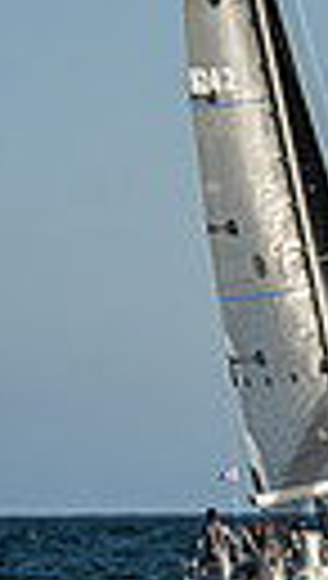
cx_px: 1247
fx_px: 7372
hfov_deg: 2.5
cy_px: 777
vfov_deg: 4.5
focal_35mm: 479
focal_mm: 89
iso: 100
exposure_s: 1/1000
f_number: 6.3
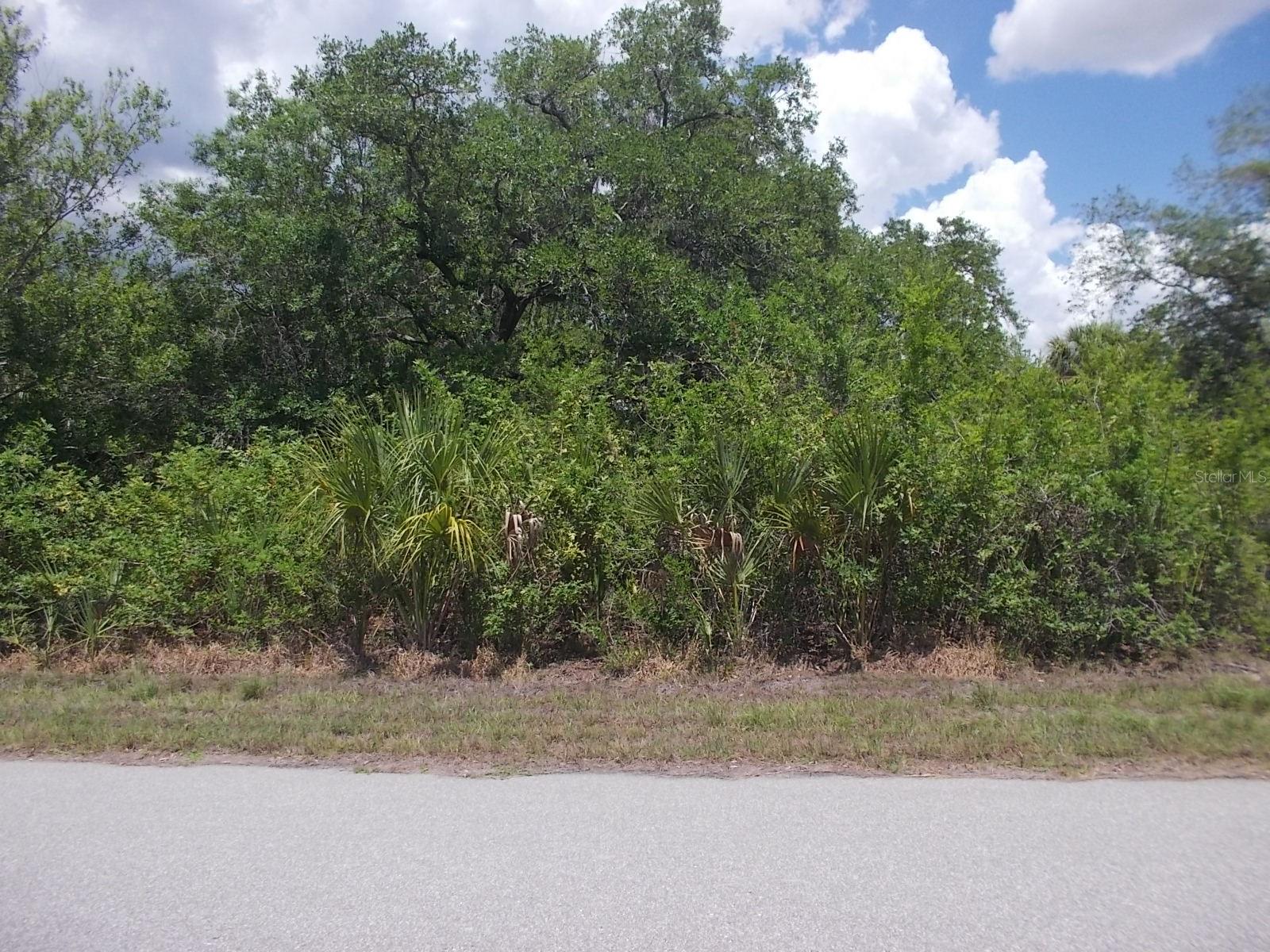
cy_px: 476
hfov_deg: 61.7
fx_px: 1064
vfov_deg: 48.2
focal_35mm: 29
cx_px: 635
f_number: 3.3
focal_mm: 4.1
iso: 80
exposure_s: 1/1000
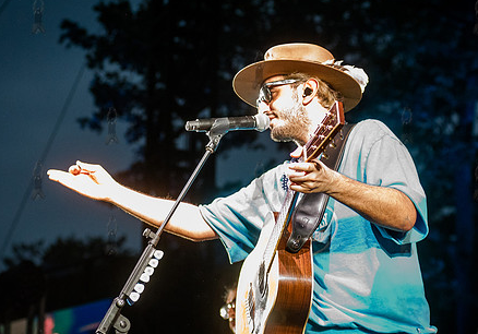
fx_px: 1590
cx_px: 218
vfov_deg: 12.0
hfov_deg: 17.1
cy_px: 162
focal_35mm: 118
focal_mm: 80
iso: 6400
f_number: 4
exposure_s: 1/640
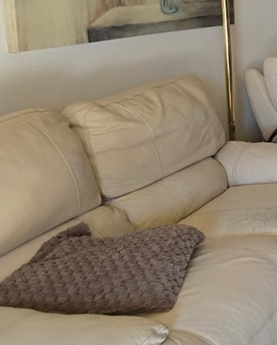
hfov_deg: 20.3
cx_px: 458
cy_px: 60
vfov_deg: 30.5
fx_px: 614
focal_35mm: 60
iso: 500
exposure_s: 1/120
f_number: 1.7
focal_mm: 6.3
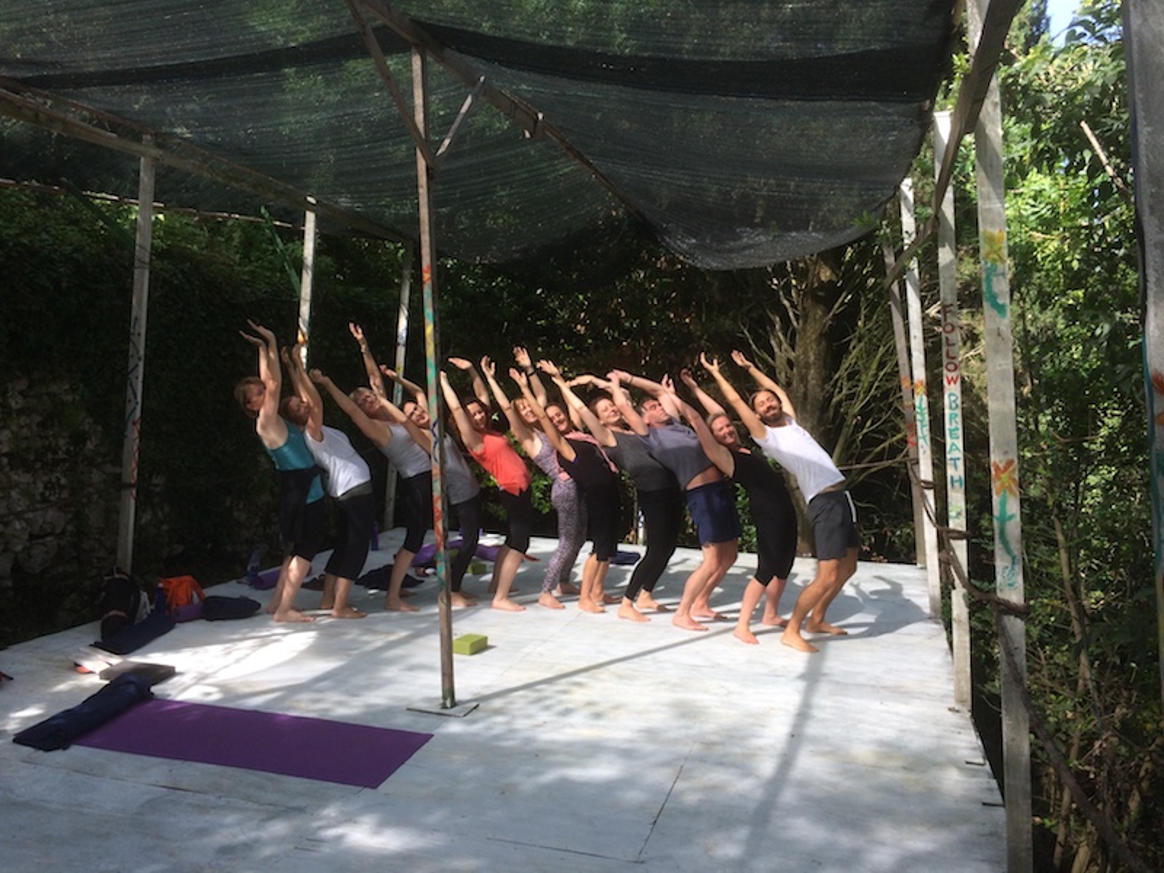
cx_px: 582
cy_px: 436
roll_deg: +0.1
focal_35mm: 29
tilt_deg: -2.6
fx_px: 975
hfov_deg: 61.7
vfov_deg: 48.2
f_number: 2.2
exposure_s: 1/402
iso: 32
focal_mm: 4.15
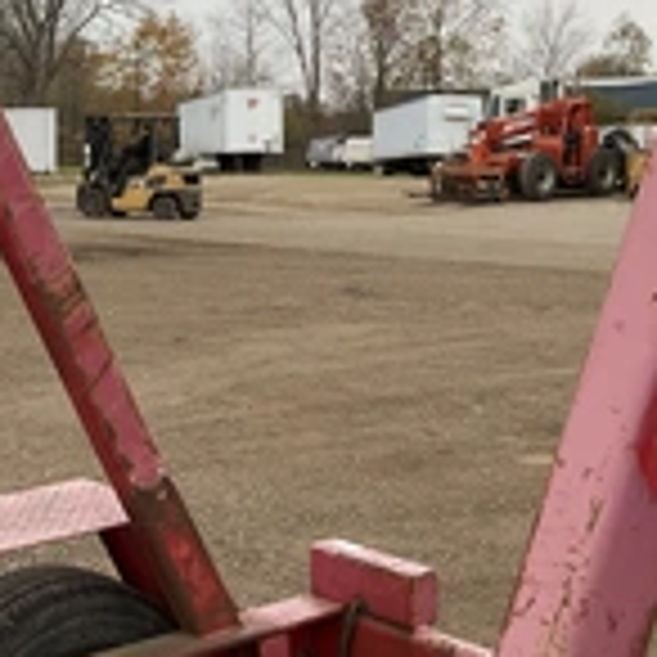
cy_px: 153
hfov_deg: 23.1
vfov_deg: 24.3
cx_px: -76
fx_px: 1503
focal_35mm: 70
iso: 20
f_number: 1.8
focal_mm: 3
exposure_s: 1/192
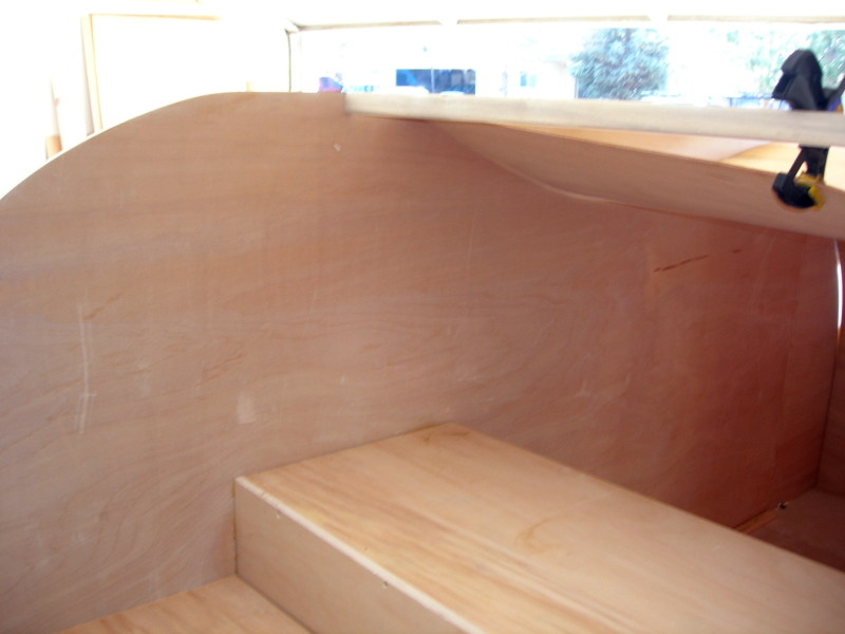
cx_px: 422
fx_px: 928
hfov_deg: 49.0
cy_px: 317
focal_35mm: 38
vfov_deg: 37.7
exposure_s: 1/30
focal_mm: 7.8
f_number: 2.8
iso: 64
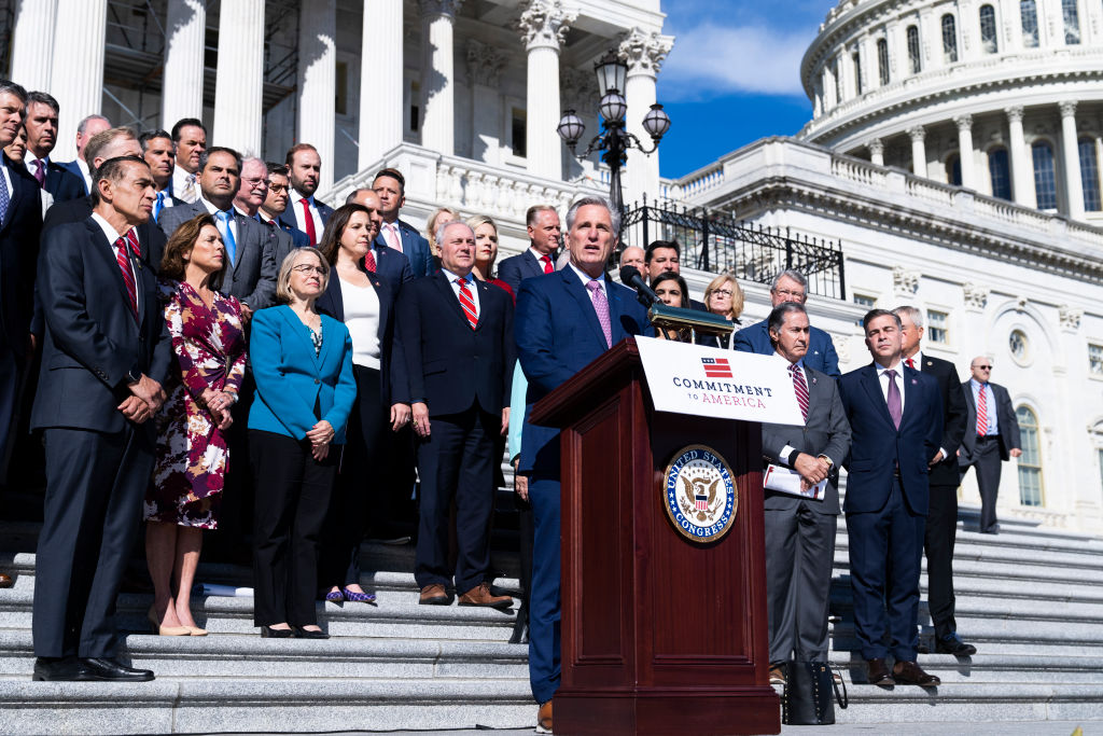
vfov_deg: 28.7
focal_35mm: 47
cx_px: 552
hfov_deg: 41.9
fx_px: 1440
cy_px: 368
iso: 200
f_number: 4
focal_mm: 47
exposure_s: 1/3200
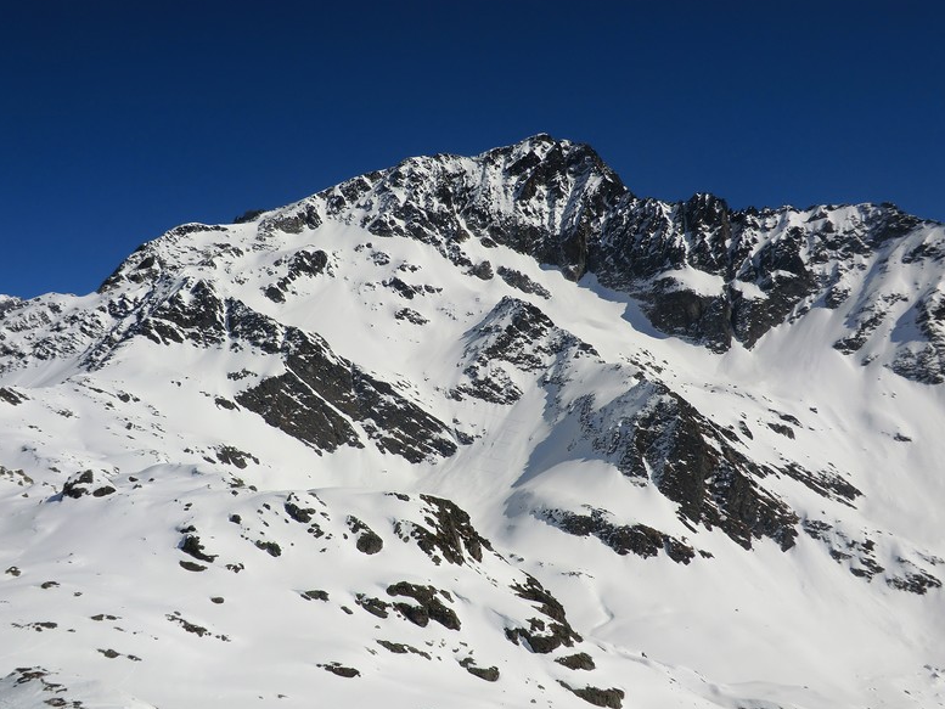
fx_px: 956
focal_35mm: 35
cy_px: 356
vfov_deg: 40.7
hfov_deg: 52.6
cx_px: 460
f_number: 8.4
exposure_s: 1/640
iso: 64
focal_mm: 6.1
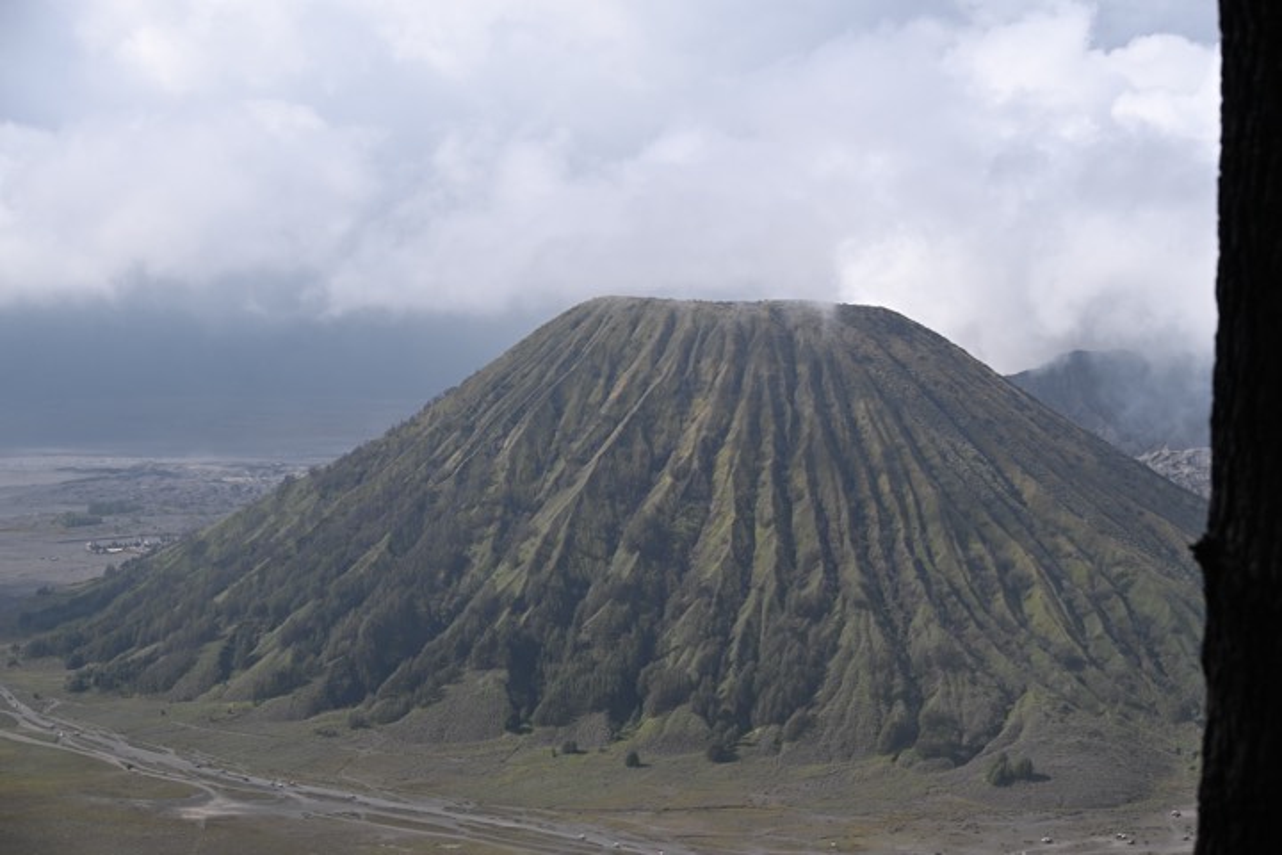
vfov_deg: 21.2
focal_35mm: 64
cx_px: 641
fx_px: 2279
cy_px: 428
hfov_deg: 31.4
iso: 100
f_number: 6
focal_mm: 64
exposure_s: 1/640
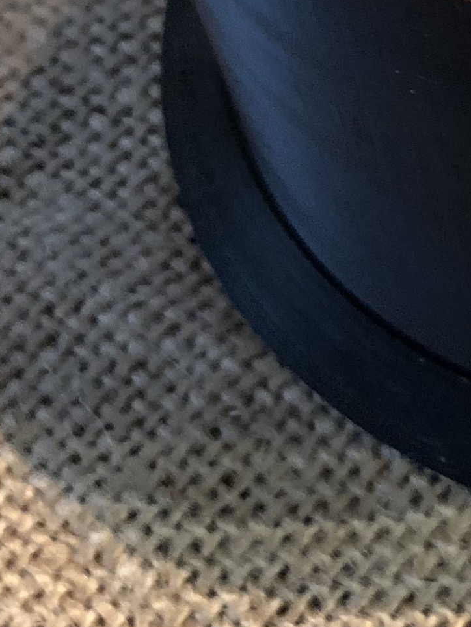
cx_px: 688
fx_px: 2122
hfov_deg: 12.1
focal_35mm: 117
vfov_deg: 16.6
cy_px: 38
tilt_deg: -55.0
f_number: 1.8
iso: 100
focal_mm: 4
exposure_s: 1/9
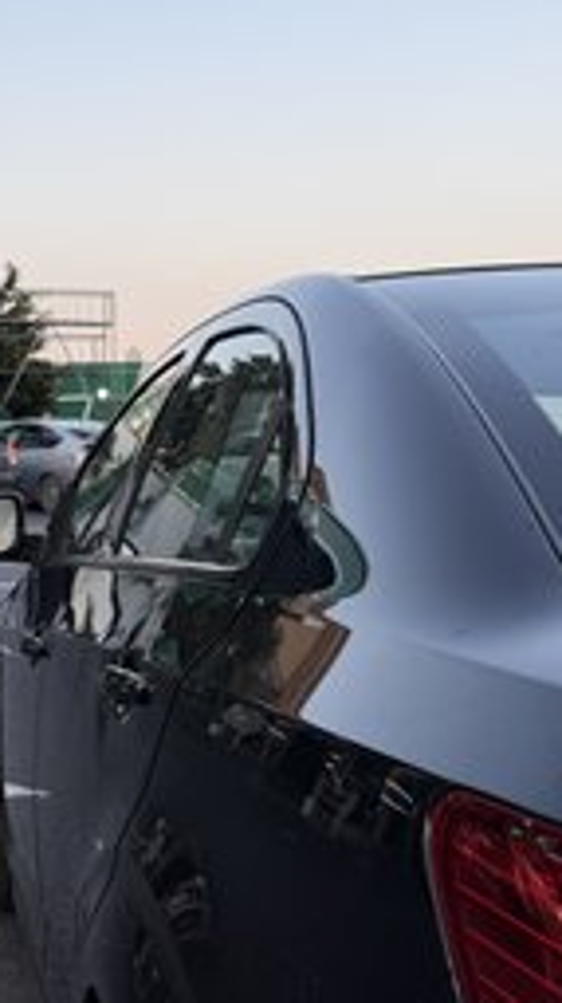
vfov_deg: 49.4
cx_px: 165
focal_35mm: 41
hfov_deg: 28.7
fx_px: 1089
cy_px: 527
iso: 80
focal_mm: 6.76
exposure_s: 1/665
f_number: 1.78
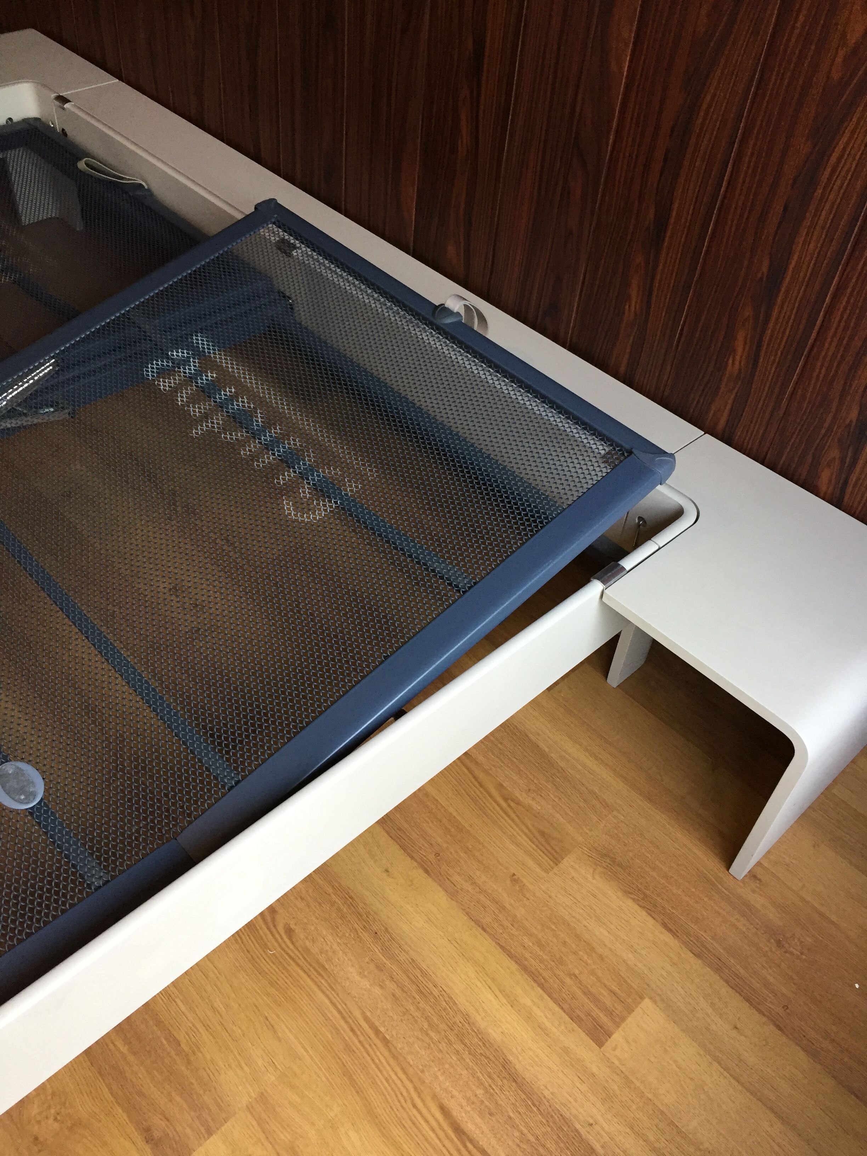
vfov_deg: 61.7
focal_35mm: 29
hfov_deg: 48.2
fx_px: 968
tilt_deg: -45.9
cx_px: 434
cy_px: 578
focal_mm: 4.15
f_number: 2.2
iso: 80
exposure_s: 1/33
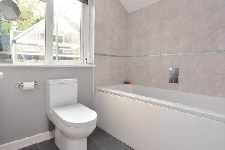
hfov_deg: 86.0
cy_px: 66
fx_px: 119
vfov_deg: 64.3
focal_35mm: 19
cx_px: 92
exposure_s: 1/200
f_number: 5.6
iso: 500
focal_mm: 10
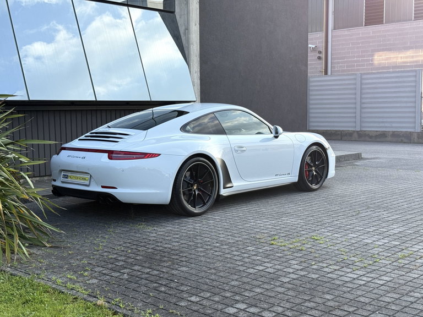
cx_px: 212
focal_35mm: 48
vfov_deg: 30.3
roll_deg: +0.4
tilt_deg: -5.2
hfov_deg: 39.7
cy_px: 158
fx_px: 587
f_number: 1.78
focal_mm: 6.76
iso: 64
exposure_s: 1/1185
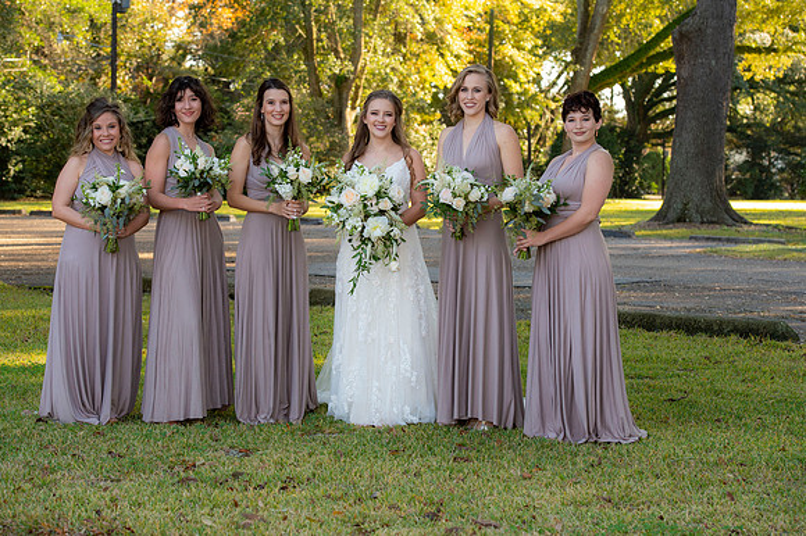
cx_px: 403
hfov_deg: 24.8
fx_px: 1835
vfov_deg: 16.6
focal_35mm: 82
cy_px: 268
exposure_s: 1/400
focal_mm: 82
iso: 1250
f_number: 6.3
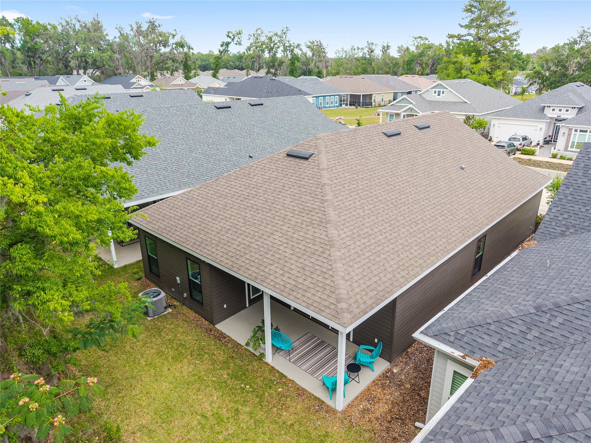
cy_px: 222
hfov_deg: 71.6
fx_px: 410
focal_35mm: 24
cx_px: 296
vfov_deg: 56.8
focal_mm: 8.67
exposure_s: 1/2500
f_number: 1.8
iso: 310
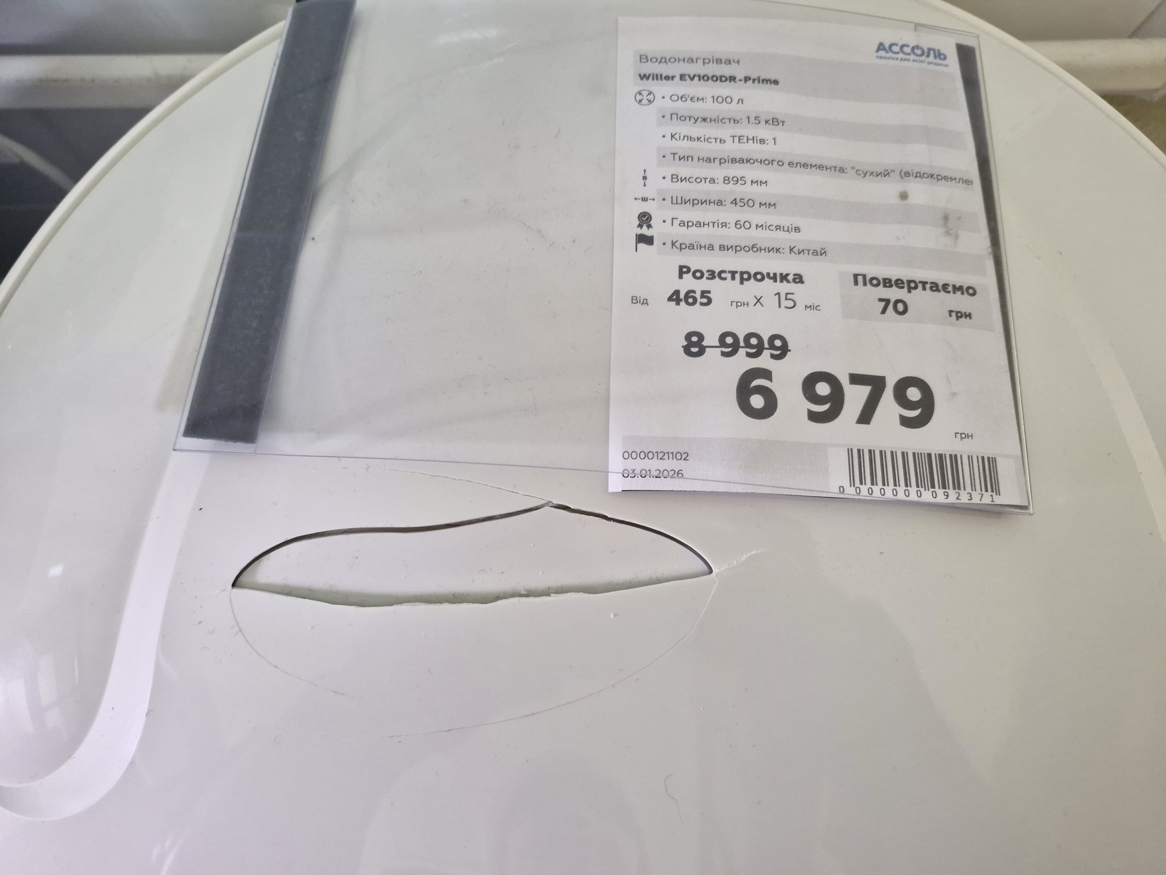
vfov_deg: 58.9
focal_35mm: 23
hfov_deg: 73.9
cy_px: 438
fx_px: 775
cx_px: 583
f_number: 1.8
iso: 800
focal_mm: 5.54
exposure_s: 1/100
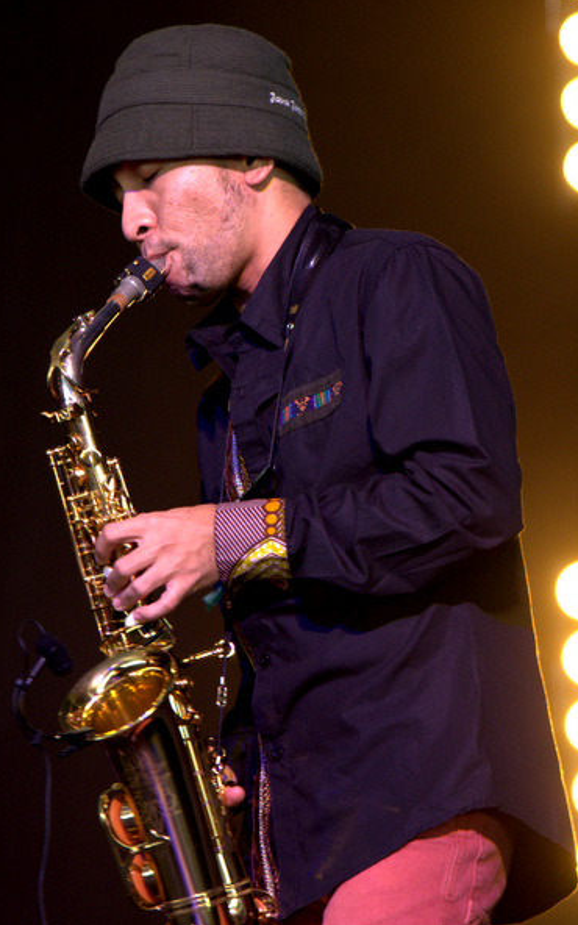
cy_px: 494
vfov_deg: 8.4
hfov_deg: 5.2
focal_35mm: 251
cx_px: 231
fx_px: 6317
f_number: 4.2
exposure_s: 1/50
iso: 3200
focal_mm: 135
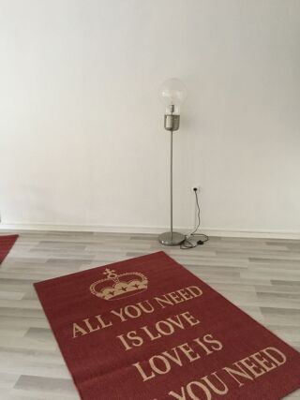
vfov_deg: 61.7
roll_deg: -0.3
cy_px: 200
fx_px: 335
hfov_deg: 48.2
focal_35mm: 29
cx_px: 150
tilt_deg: -16.7
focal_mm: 4.15
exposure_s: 1/8
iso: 160
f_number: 2.2
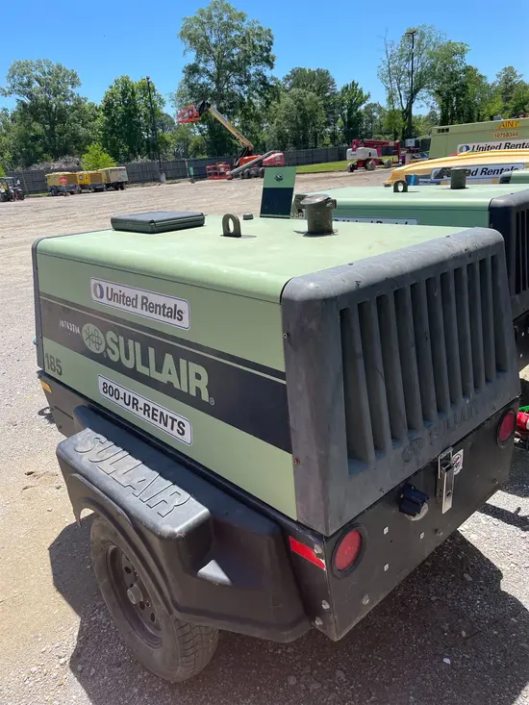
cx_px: 264
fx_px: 530
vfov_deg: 67.3
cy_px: 352
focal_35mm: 26
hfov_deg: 53.1
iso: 32
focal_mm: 4.2
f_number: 1.6
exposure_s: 1/2257
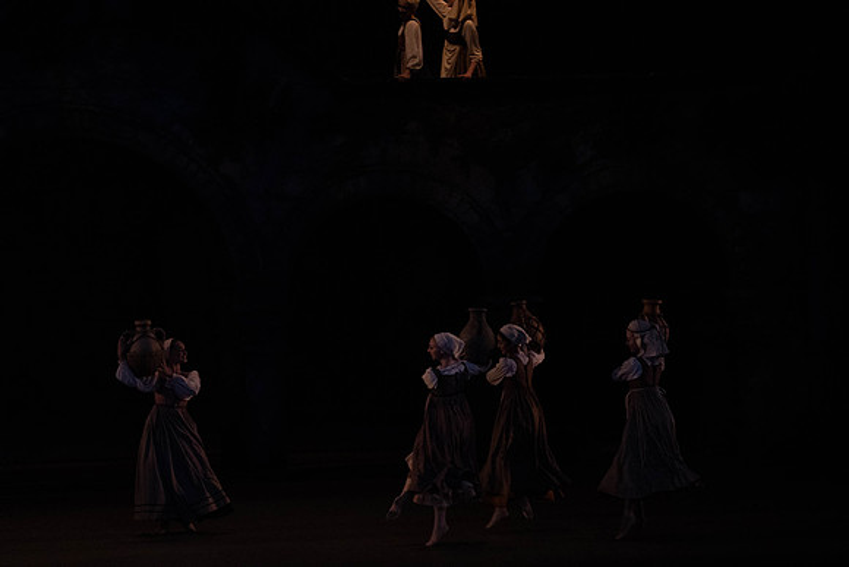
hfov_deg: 10.4
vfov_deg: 6.9
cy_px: 284
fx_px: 4670
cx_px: 424
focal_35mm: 198
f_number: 5.6
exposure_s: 1/250
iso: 8000
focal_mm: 198
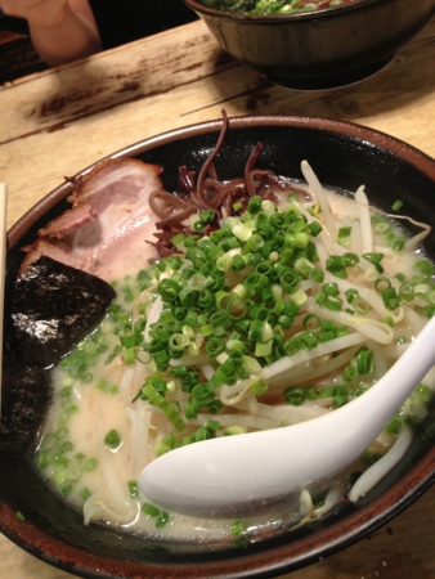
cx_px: 218
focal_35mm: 35
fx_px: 586
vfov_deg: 52.6
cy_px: 290
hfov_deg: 40.7
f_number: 2.4
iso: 125
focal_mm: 4.28
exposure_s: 1/20
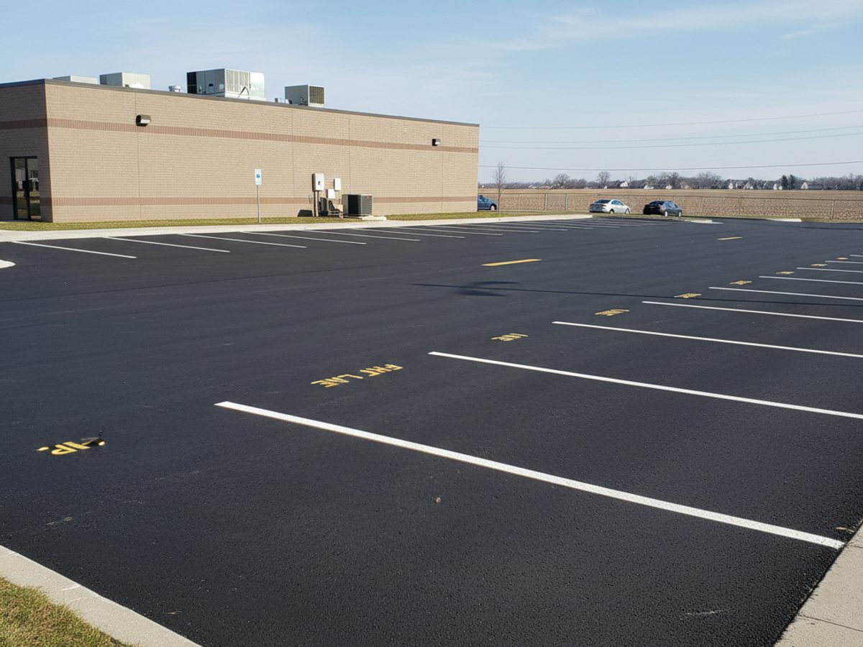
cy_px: 324
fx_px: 573
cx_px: 432
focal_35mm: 23
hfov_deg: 73.9
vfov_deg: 58.9
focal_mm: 6.4
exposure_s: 1/1681
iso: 1002
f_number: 1.8
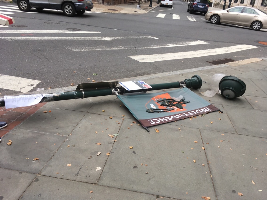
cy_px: 100
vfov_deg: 48.2
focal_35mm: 29
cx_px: 134
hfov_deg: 61.7
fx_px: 224
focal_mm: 4.15
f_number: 2.2
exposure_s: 1/238
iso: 25
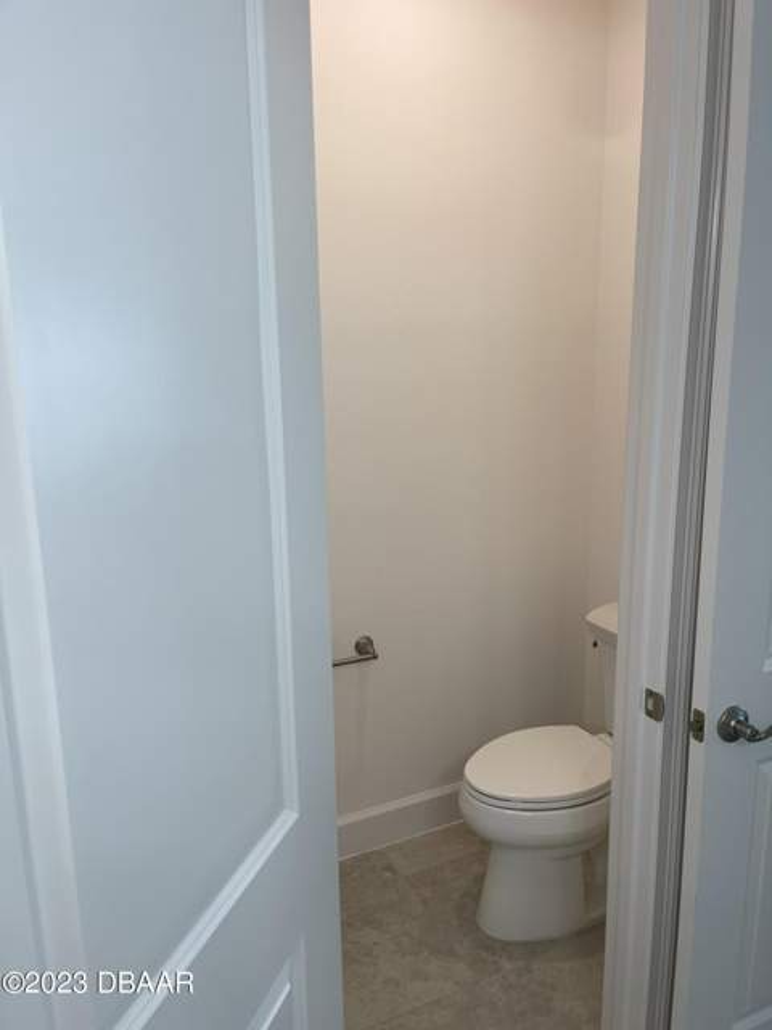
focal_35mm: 25
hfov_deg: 54.9
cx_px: 386
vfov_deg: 69.4
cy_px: 515
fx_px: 743
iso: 50
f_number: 1.6
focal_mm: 5.1
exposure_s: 1/120
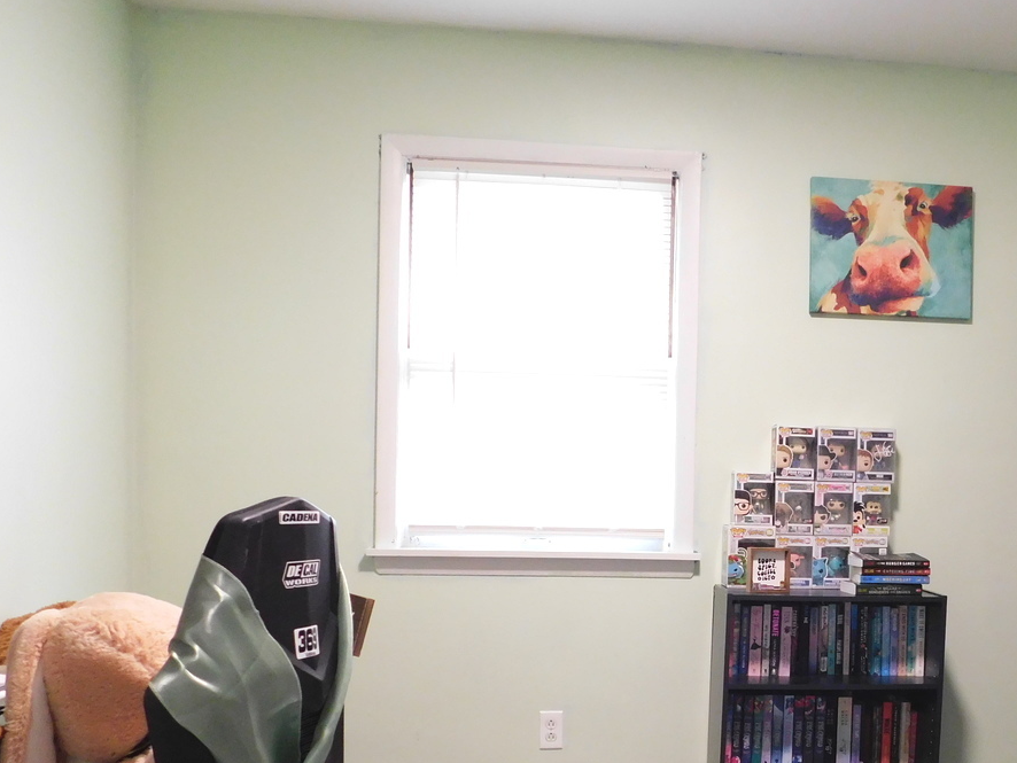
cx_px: 768
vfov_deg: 36.2
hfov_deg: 46.1
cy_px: 540
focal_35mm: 39
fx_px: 1146
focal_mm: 4.1
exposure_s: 1/25
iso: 400
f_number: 3
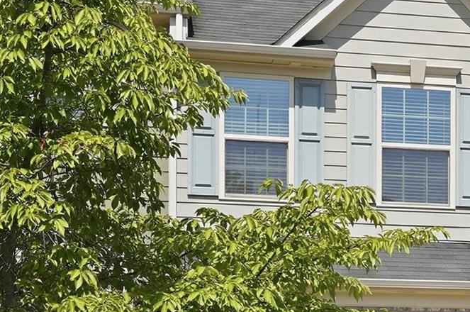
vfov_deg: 13.4
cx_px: 499
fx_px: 1330
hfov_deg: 19.3
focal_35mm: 102
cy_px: 218
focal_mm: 33
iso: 100
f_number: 10
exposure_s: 1/200
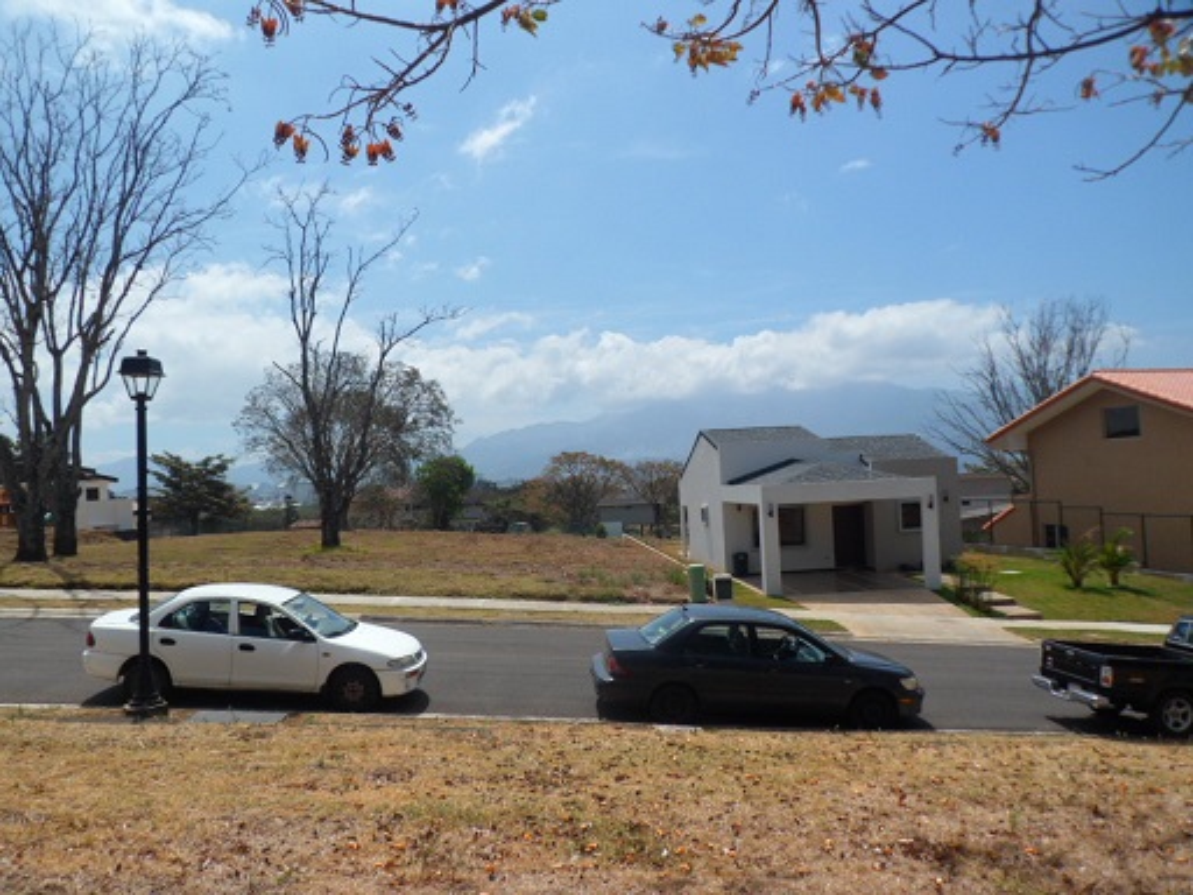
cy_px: 448
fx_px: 931
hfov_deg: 65.3
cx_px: 596
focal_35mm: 27
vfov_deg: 51.4
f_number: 9.2
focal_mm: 4.9
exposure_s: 1/250
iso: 80
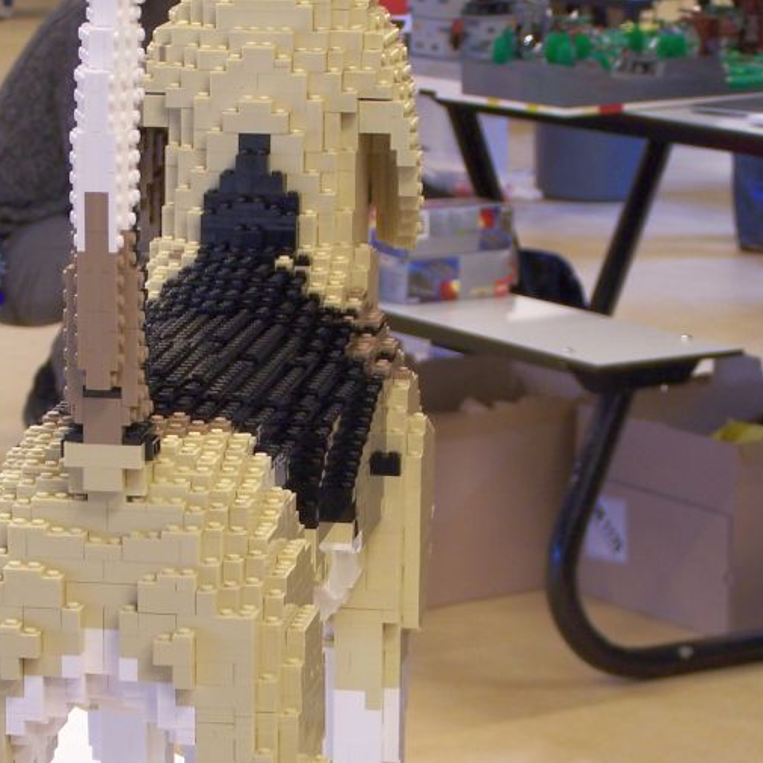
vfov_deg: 11.9
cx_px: 246
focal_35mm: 147
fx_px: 3666
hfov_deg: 11.9
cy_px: 554
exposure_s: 1/6
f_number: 3.2
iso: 80
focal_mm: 13.7
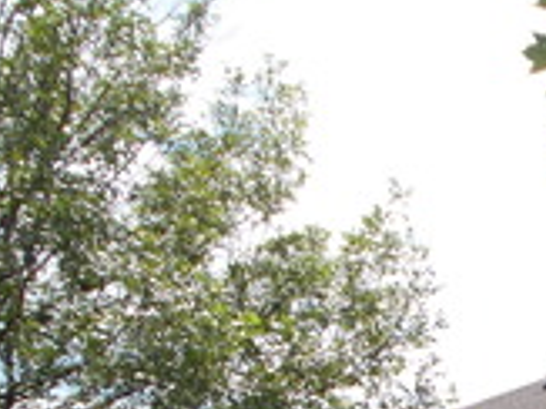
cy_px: 593
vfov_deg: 13.7
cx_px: 703
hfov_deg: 18.0
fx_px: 1608
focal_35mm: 102
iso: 80
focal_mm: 4.6
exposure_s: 1/125
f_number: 8
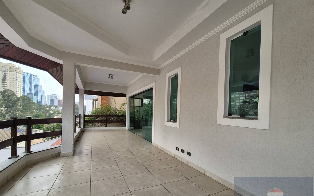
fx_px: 120
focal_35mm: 14
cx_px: 156
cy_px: 112
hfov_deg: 105.3
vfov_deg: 78.2
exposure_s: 1/431
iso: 50
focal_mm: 2.2
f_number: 2.2
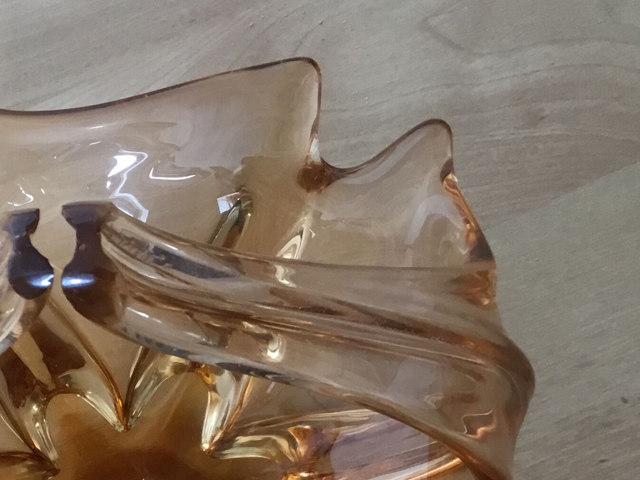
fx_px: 1387
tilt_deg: -70.6
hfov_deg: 25.2
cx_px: 65
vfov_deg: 19.3
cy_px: 438
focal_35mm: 75
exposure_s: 1/33
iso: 40
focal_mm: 3.3
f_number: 2.4
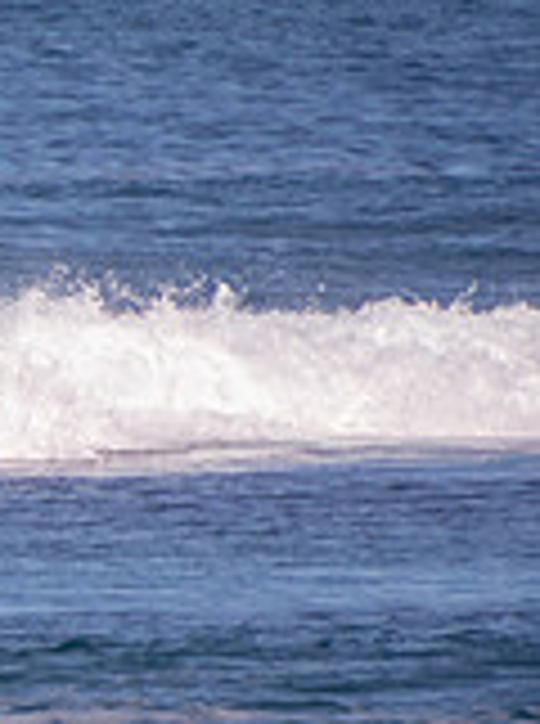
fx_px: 45462
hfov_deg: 0.7
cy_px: 438
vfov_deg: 0.9
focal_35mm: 2177
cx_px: -742
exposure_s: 1/1250
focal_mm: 400
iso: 220
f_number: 5.6
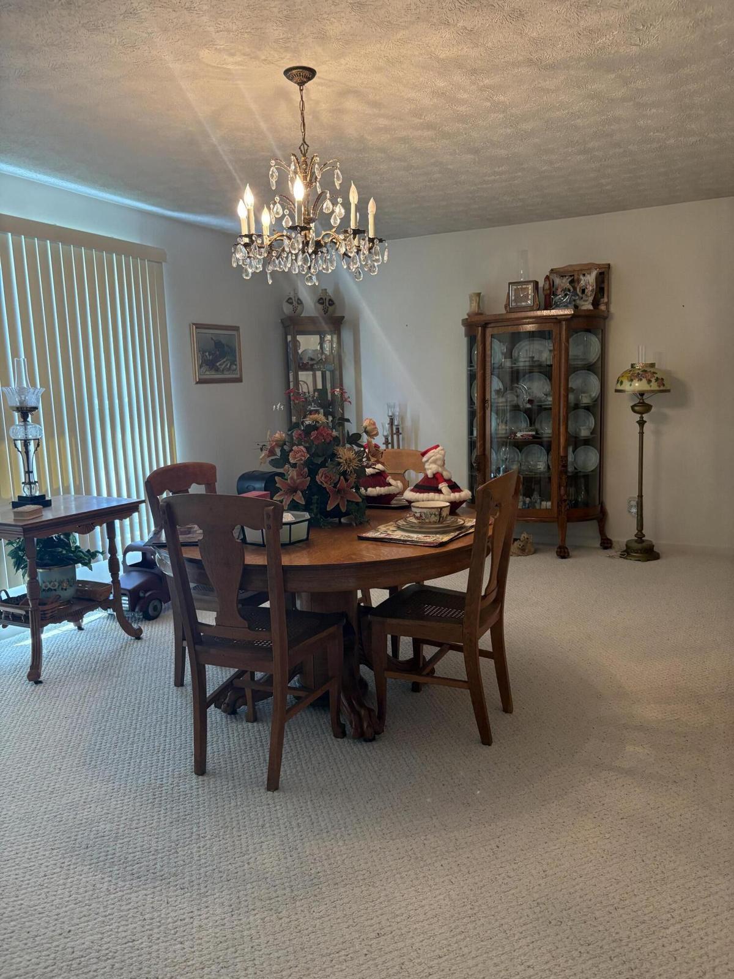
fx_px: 735
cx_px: 367
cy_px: 490
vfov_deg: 67.3
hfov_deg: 53.1
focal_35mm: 26
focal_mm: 5.96
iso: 200
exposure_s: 1/120
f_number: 1.6
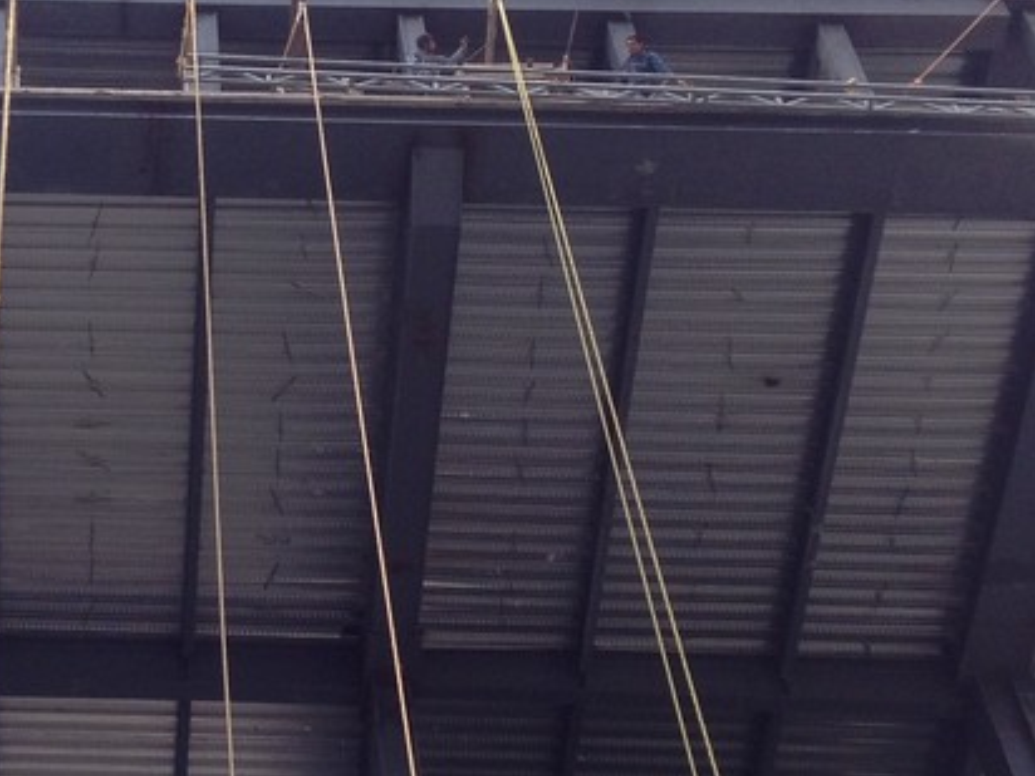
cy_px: 382
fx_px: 3050
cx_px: 70
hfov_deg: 18.9
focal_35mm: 102
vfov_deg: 14.5
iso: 50
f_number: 2.4
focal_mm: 4.28
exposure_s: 1/581
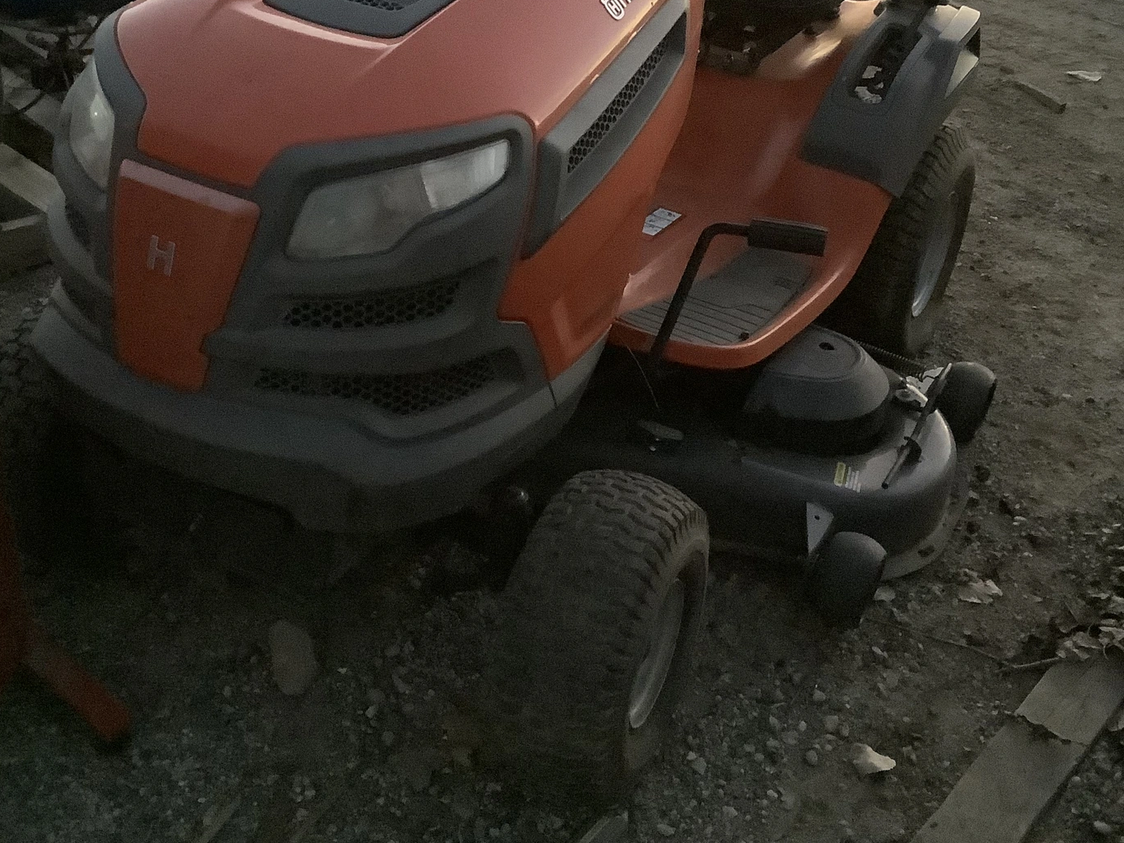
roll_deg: -3.5
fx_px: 1461
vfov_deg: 31.8
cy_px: 262
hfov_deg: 42.1
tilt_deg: -27.4
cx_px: 550
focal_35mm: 45
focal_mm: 3.3
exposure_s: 1/15
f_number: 2.4
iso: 800
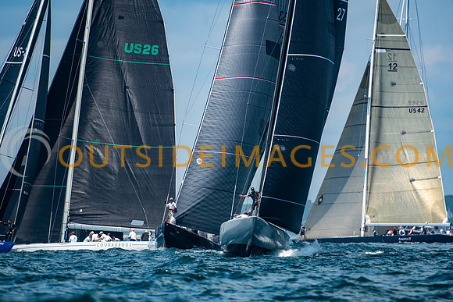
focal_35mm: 622
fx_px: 7824
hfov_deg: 3.3
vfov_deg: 2.2
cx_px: 226
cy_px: 151
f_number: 5
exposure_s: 1/2000
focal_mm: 400
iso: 400
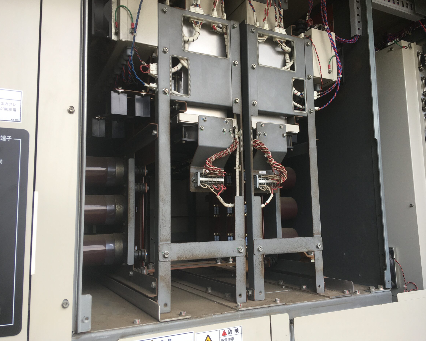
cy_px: 167
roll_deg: +0.5
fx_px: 391
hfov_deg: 57.1
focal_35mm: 31
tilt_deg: +8.0
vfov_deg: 47.1
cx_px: 228
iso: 25
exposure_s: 1/60
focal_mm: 4.15
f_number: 2.2
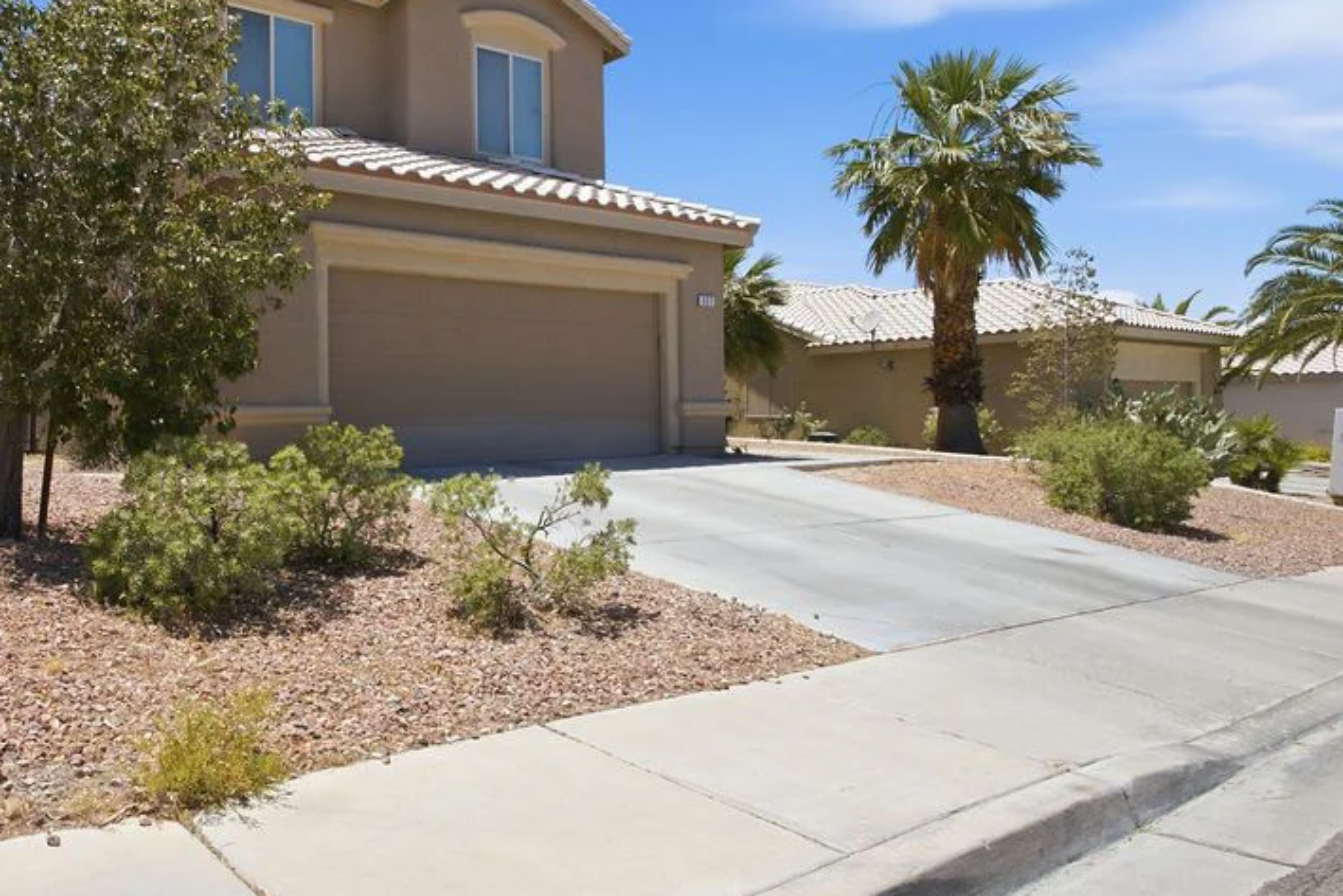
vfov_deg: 49.5
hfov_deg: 68.0
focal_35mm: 26
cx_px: 481
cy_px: 420
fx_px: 970
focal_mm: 12.5
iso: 100
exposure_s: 1/200
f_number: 11
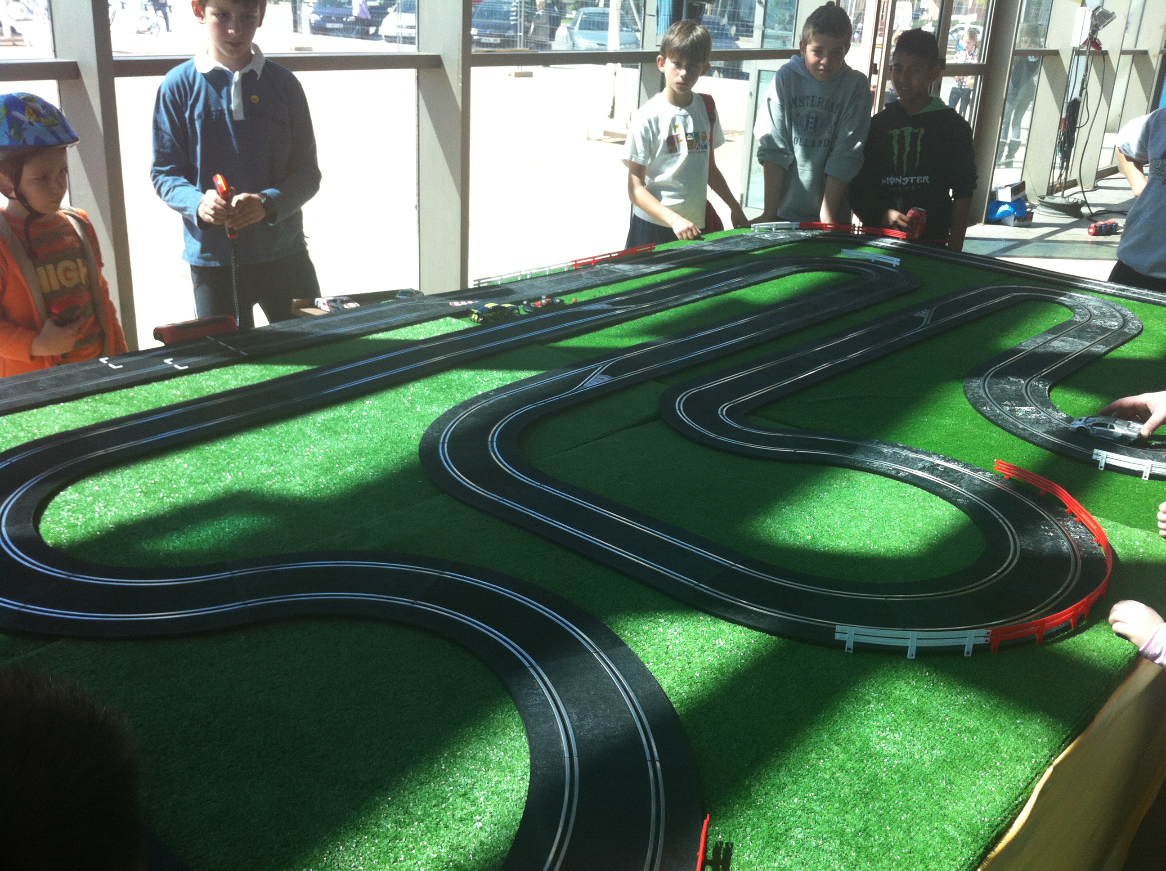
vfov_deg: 40.6
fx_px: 1177
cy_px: 436
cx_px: 583
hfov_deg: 52.7
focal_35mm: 35
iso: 80
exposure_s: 1/184
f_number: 2.8
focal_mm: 3.85
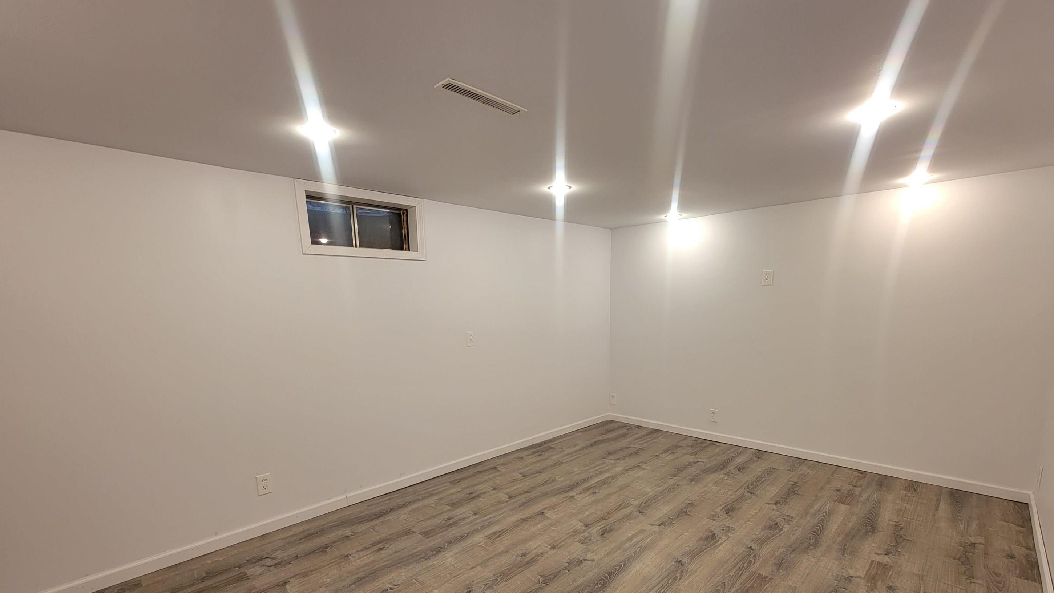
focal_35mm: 15
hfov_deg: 103.0
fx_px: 419
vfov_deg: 68.9
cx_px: 537
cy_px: 386
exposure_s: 1/60.2
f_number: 2.2
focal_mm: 2.2
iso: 80
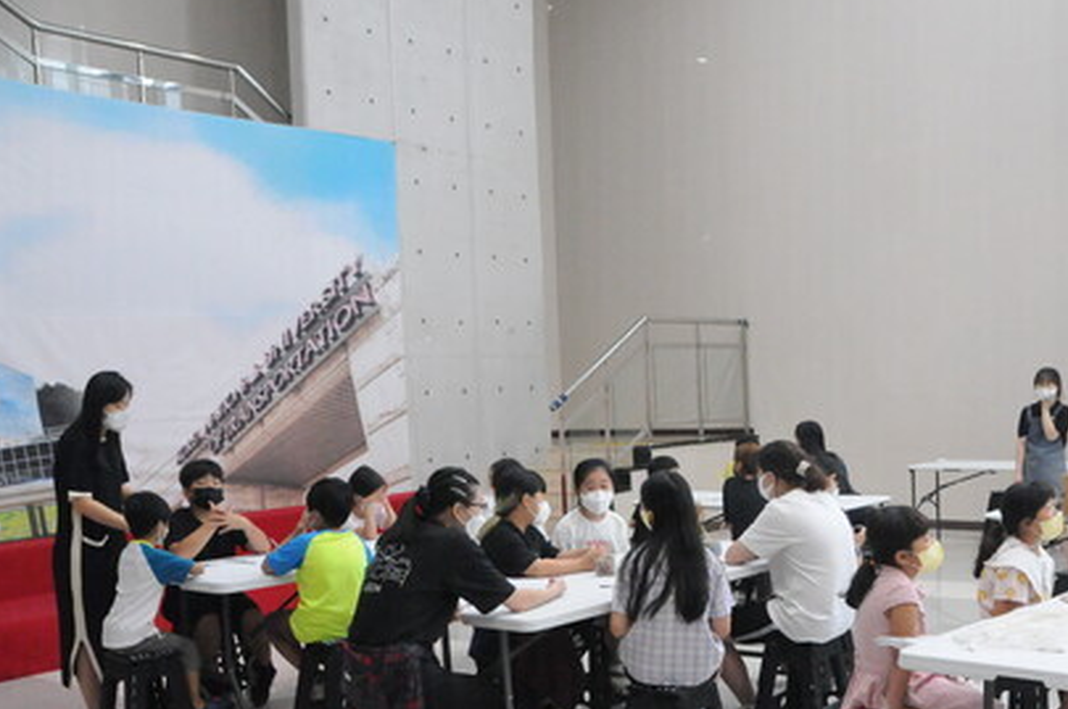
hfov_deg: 47.1
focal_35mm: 40
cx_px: 770
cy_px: 484
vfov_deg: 33.0
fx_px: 1185
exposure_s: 1/125
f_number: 5.6
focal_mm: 18
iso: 3200
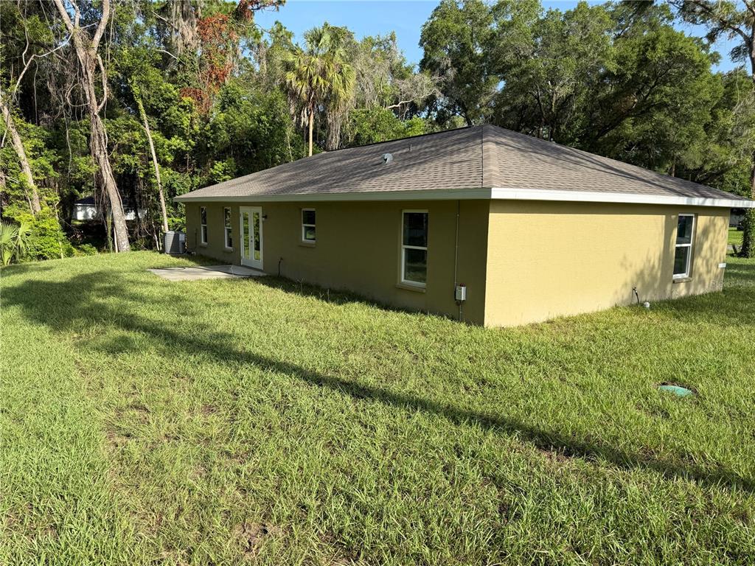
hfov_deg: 71.6
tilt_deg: -7.8
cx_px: 378
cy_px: 283
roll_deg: -1.3
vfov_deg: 56.8
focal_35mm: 24
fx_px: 523
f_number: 1.78
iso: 80
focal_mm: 6.76
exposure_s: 1/2370
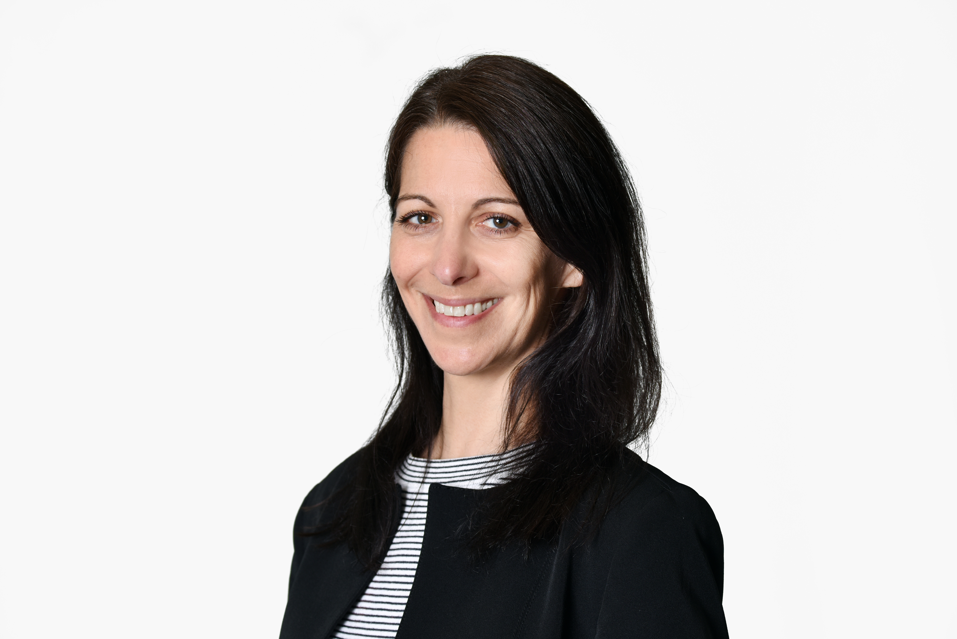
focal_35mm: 135
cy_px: 320
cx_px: 478
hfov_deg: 15.2
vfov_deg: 10.2
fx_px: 3590
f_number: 6.3
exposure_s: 1/100
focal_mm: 135
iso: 200
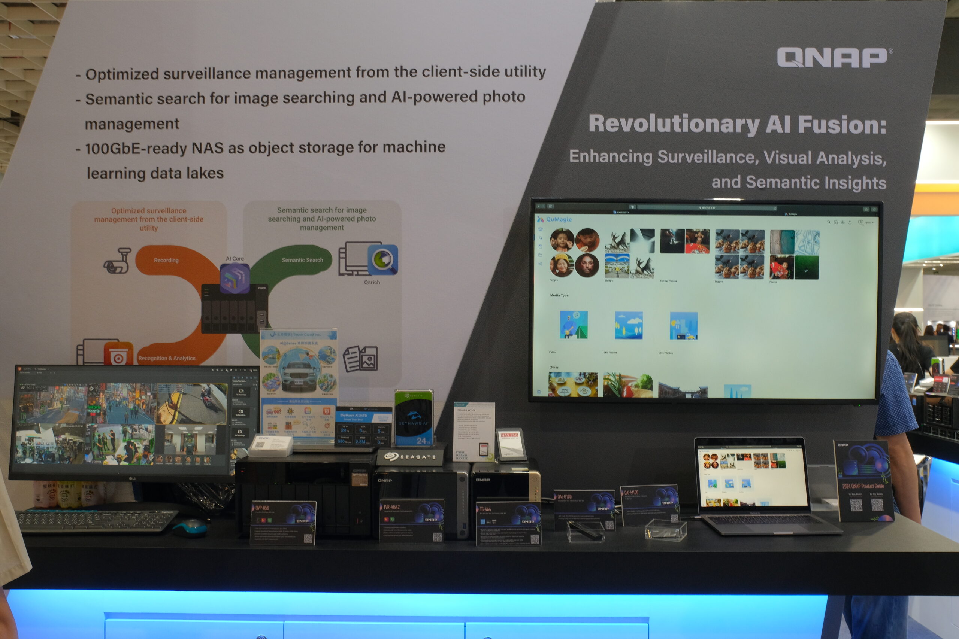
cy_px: 320
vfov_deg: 37.9
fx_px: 932
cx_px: 480
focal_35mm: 35
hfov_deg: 54.4
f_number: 11
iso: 1250
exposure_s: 1/30
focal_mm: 23.4
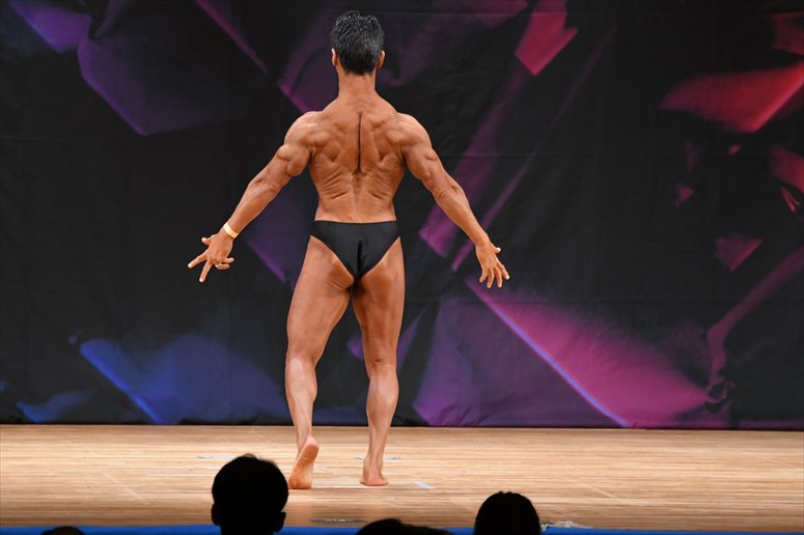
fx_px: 6362
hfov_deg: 7.2
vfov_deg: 4.8
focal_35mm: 285
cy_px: 268
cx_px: 402
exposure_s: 1/400
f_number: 5.6
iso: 3200
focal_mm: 190
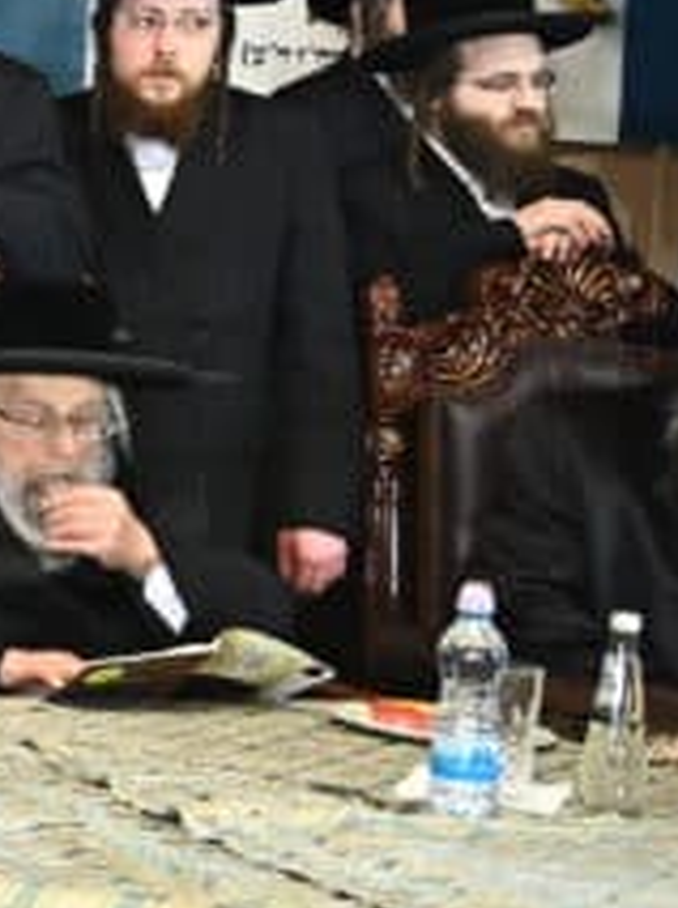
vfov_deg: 15.7
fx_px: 3274
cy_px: 256
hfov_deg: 9.7
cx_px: -1190
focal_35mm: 125
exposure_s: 1/200
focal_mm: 27
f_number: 3.2
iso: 1000
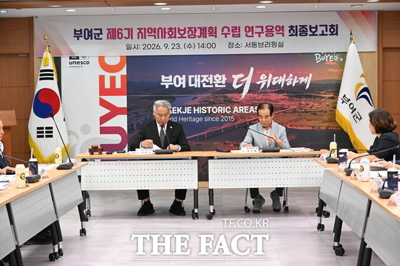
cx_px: 200
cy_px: 133
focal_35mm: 77
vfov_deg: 17.7
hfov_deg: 26.3
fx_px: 855
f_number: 7.1
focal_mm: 77
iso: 2500
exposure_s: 1/200
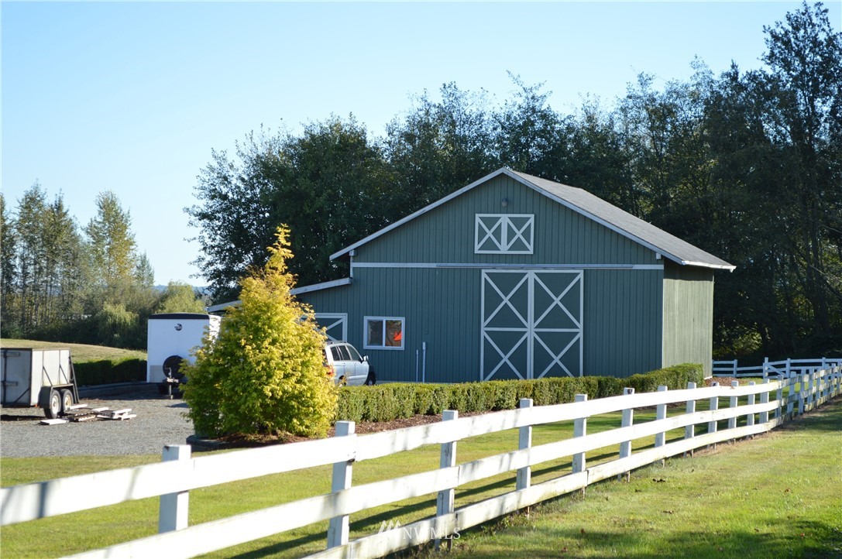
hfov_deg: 24.6
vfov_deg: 16.5
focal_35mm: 82
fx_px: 1927
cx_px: 421
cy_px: 280
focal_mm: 55
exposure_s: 1/160
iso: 100
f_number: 6.3
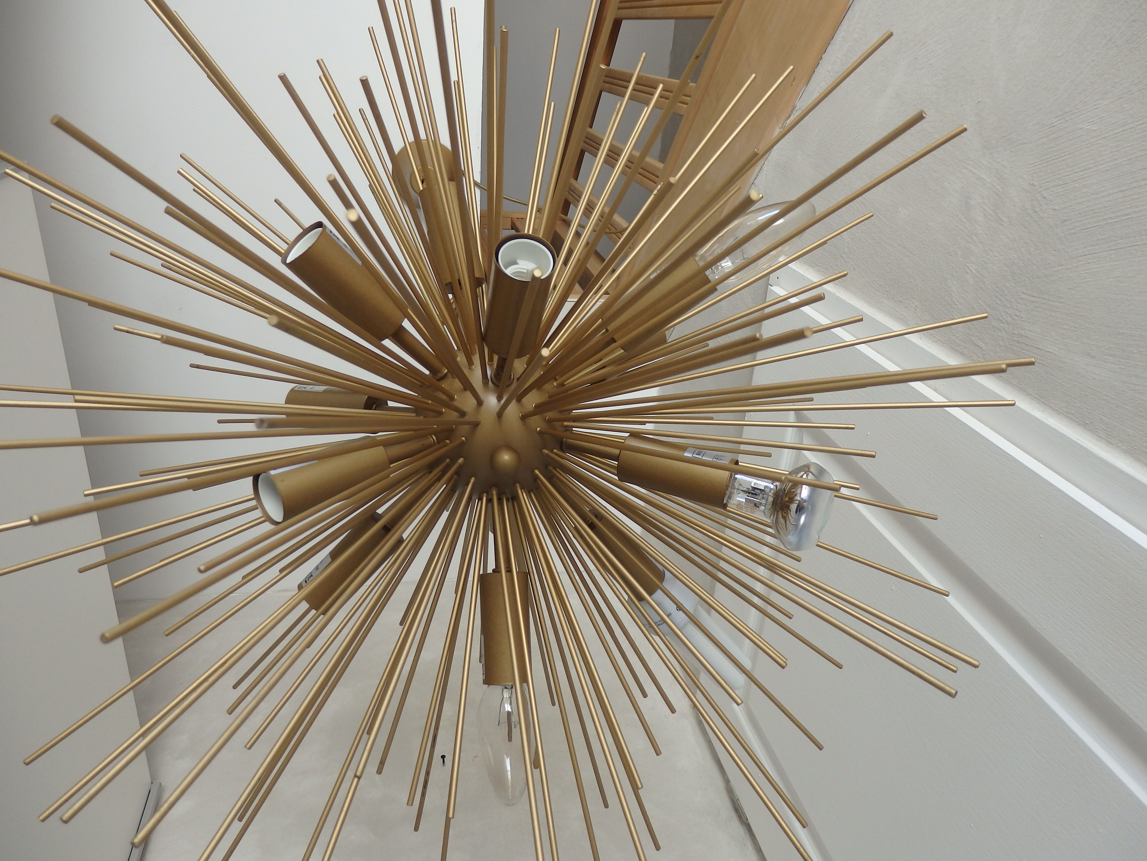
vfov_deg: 54.9
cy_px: 430
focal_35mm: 25
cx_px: 574
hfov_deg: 69.4
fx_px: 828
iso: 125
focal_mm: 4.5
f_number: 3
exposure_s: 1/125
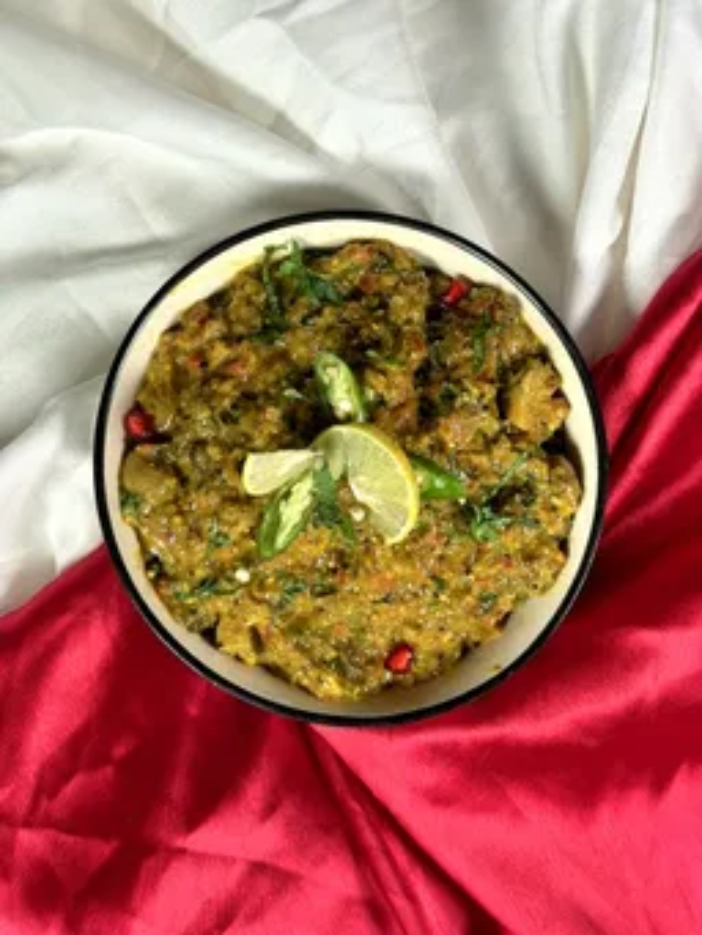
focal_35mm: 48
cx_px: 351
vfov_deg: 39.6
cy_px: 468
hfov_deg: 30.3
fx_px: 1297
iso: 50
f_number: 1.78
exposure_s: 1/185
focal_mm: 6.76
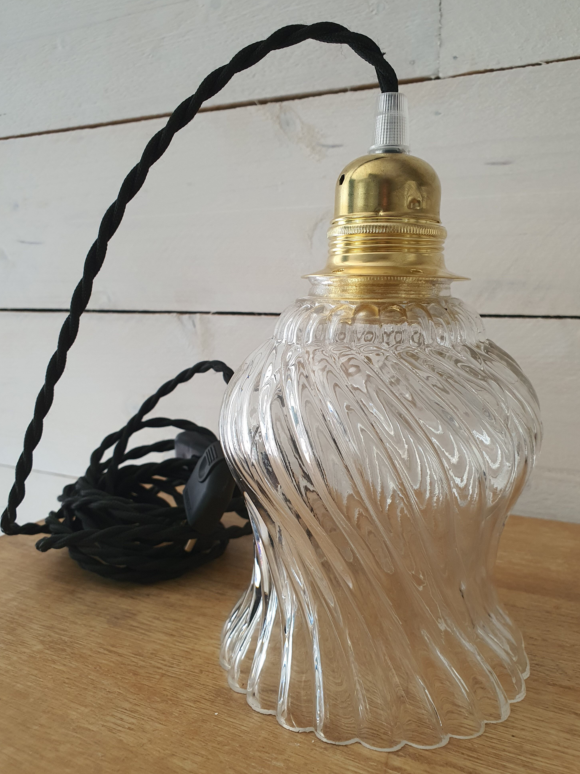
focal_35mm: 27
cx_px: 289
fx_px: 603
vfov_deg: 65.3
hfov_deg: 51.4
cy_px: 377
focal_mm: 4.3
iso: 160
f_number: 2.4
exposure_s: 1/100
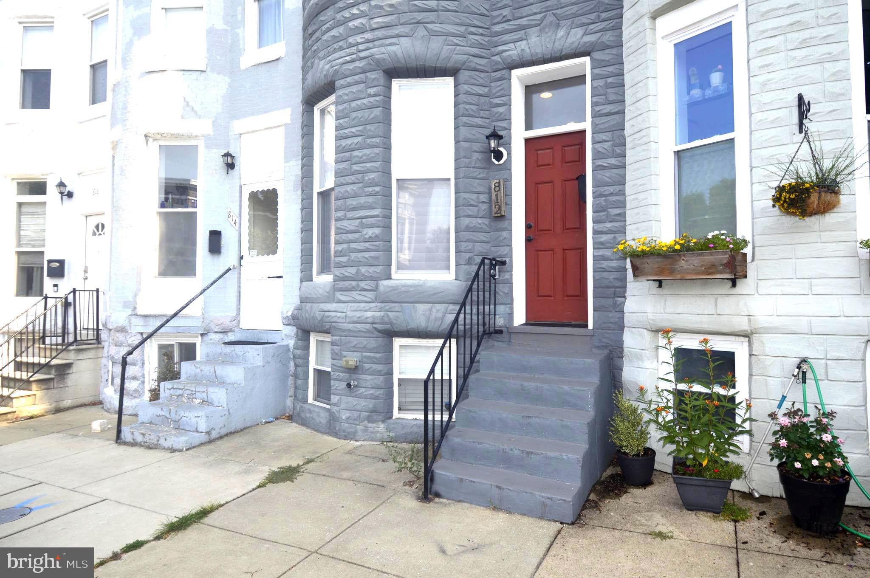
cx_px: 435
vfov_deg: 59.4
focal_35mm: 21
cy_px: 289
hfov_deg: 81.3
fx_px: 507
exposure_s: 1/125
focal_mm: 14
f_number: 5.6
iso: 100
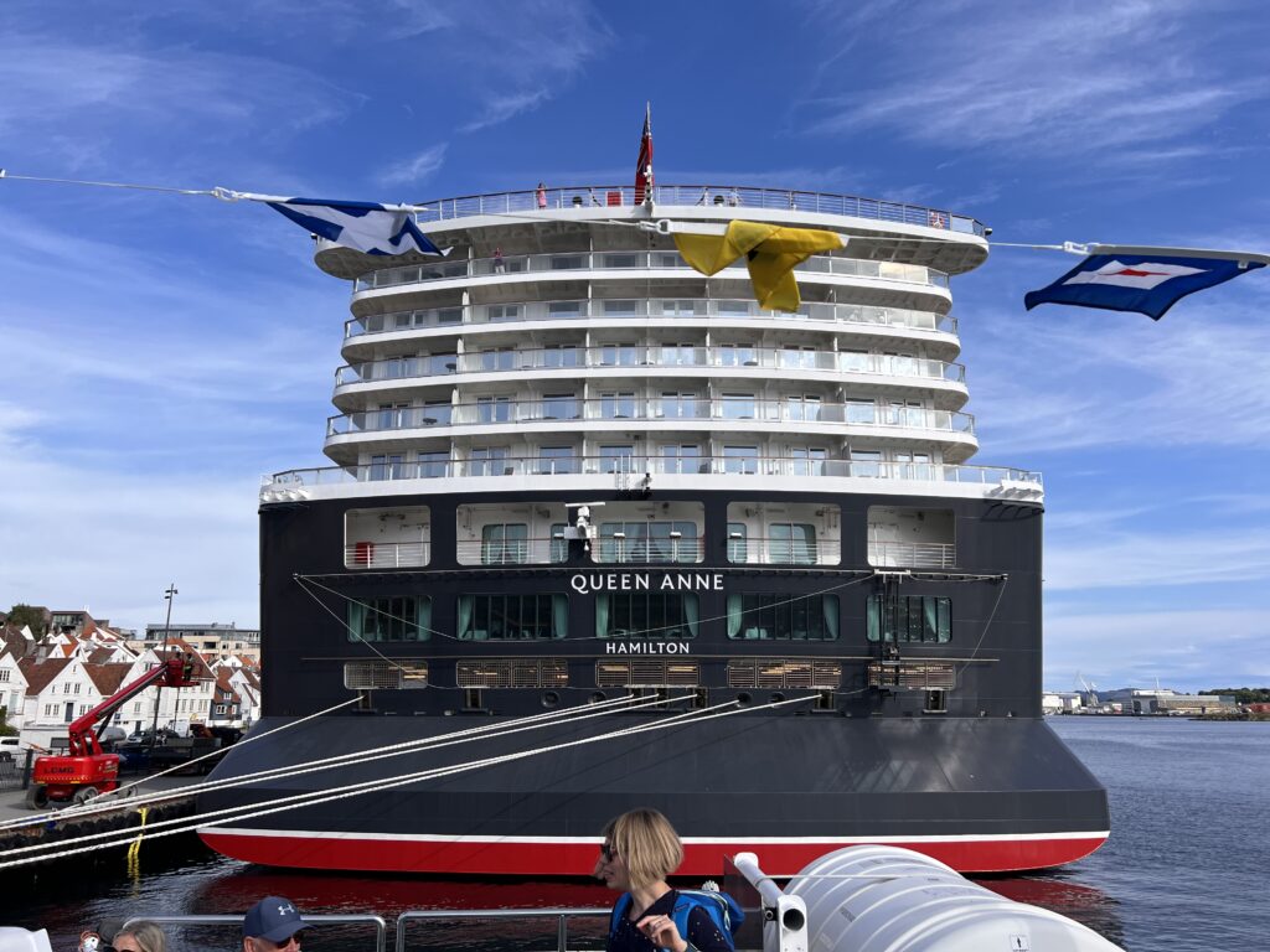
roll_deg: +1.0
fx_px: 954
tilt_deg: +14.8
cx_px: 635
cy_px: 476
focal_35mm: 26
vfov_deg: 53.1
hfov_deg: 67.3
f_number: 1.5
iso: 50
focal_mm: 5.7
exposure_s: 1/4274
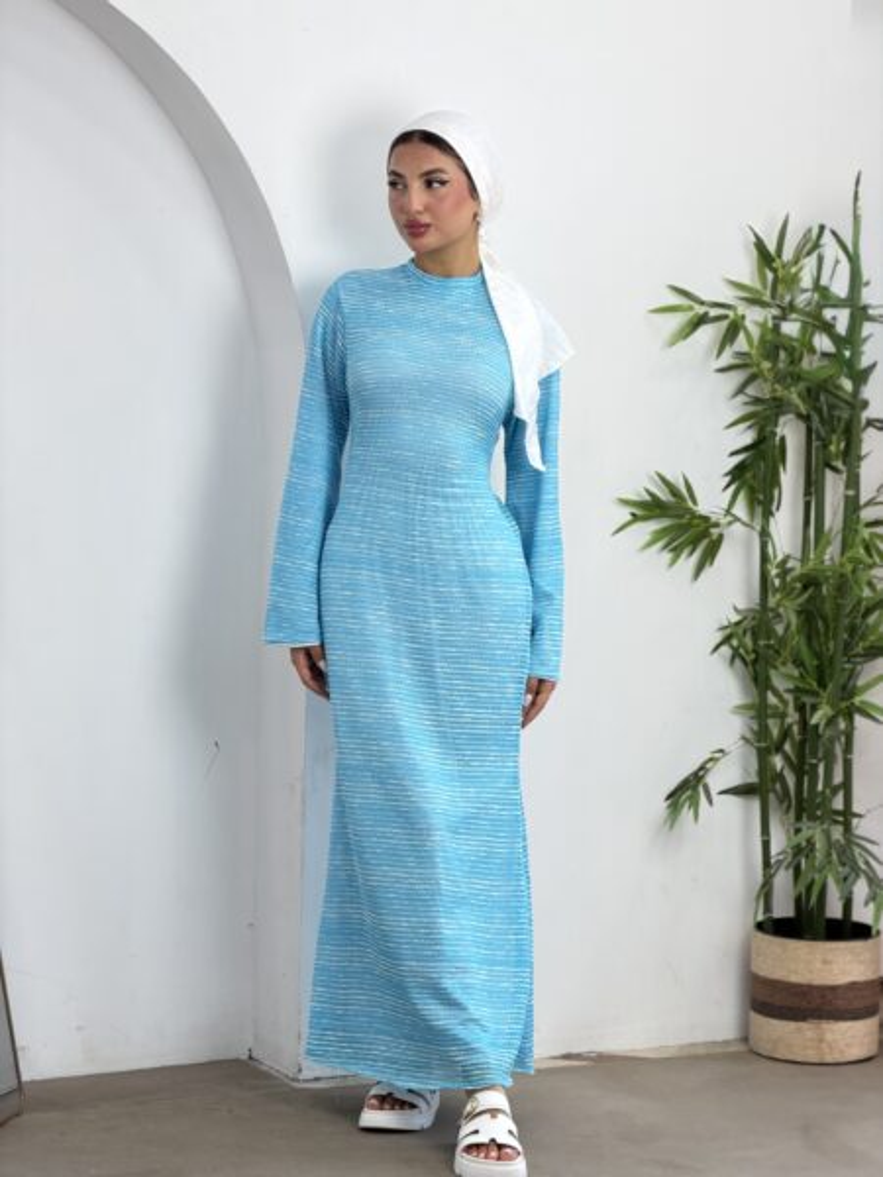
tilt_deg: -5.9
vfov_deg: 19.6
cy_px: 588
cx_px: 442
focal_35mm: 100
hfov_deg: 14.8
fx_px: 3401
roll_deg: -1.2
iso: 64
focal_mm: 16.89
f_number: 2.8
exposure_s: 1/100
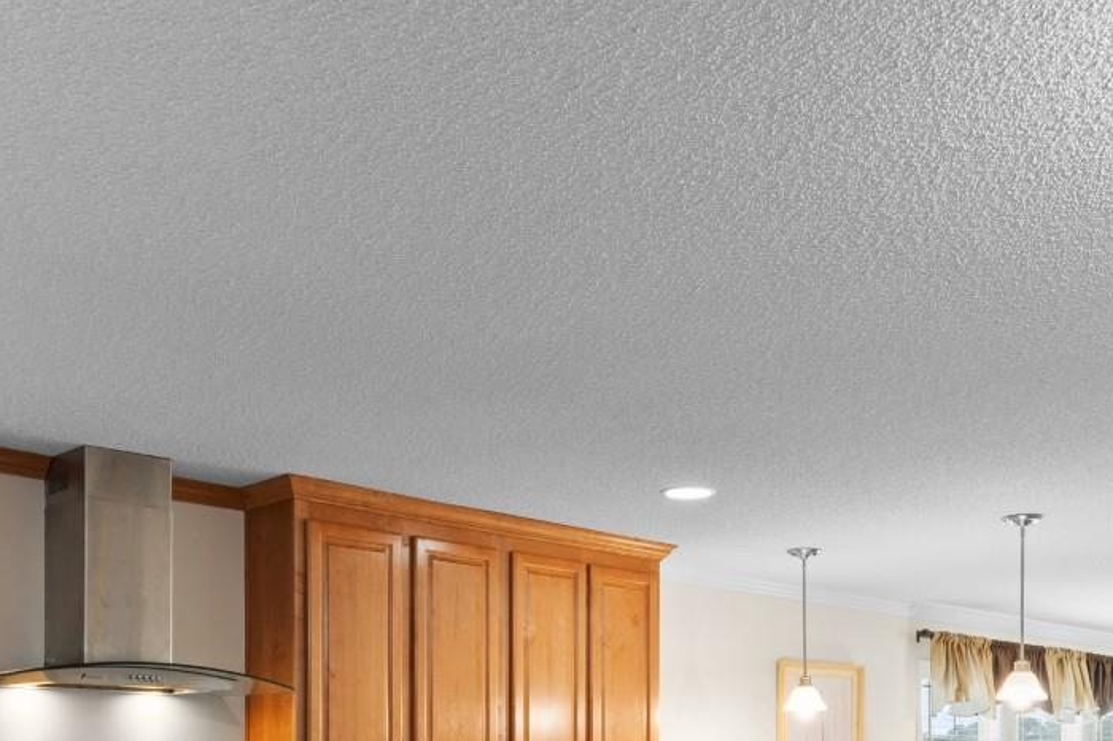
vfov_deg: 28.3
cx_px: 612
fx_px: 1360
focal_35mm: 44
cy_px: 766
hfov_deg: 44.5
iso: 100
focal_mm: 13
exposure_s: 1/3
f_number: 4.8
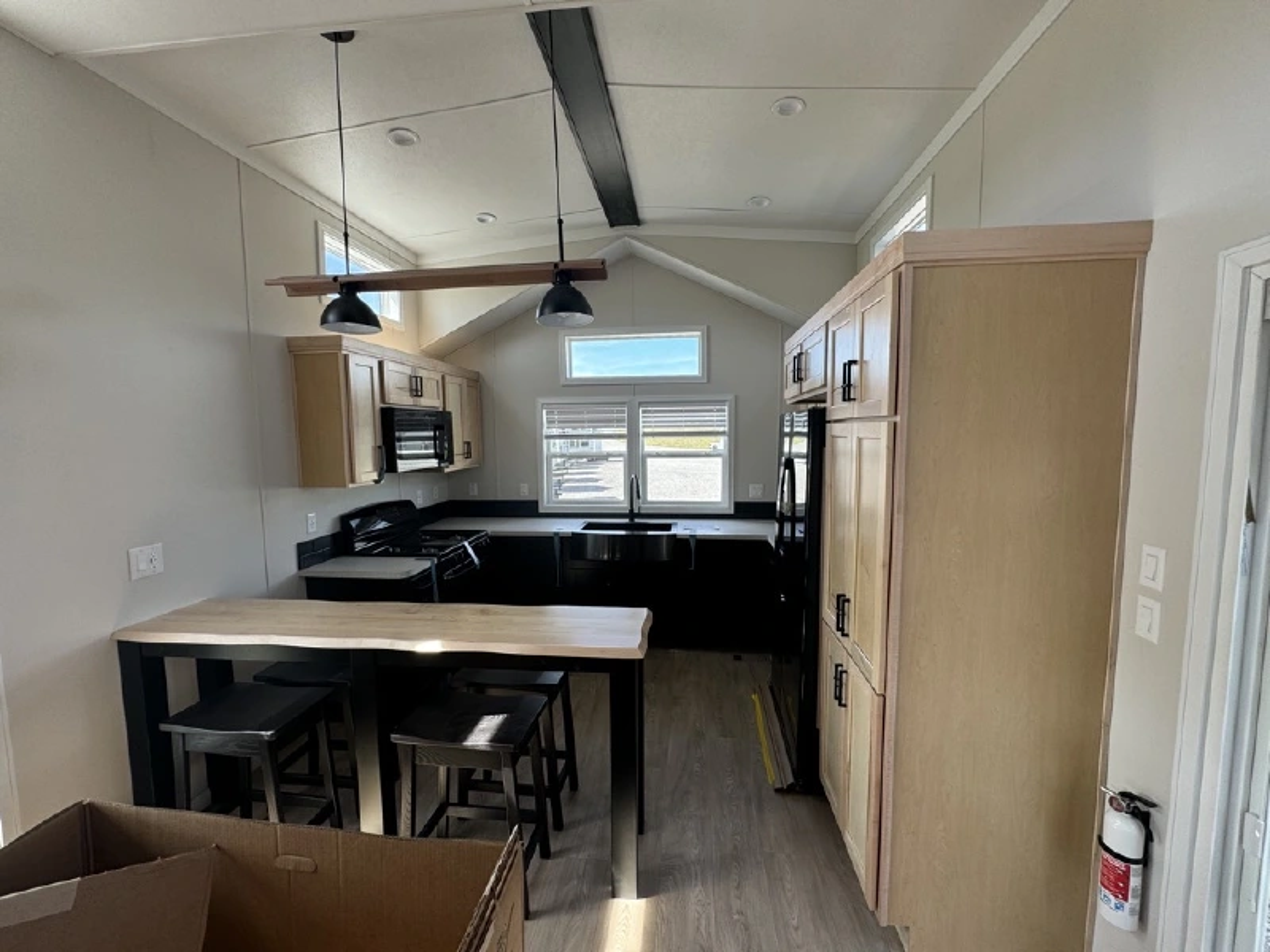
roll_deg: +2.1
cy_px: 476
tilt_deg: -2.6
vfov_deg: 85.7
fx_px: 514
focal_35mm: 14
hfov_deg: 102.1
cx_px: 635
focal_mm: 2.22
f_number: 2.2
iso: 50
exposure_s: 1/99
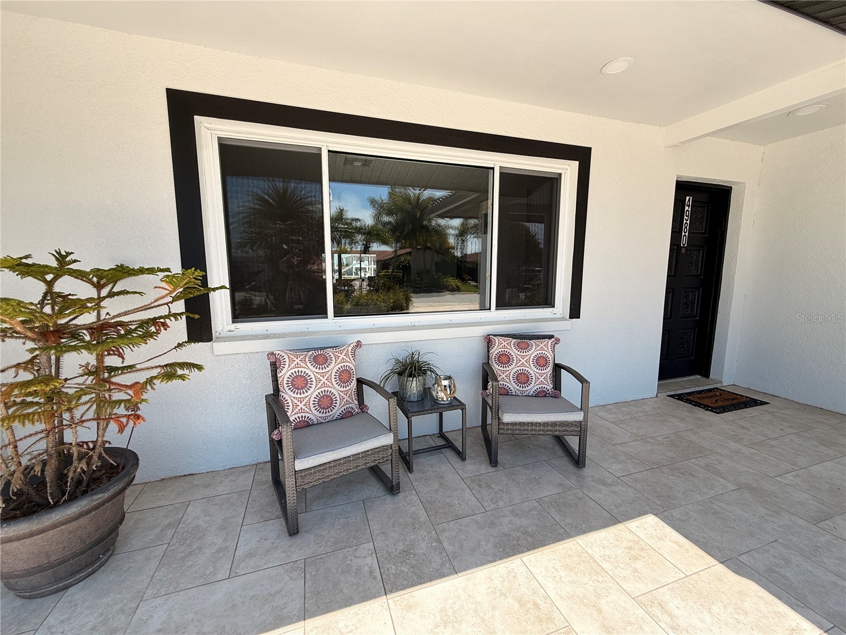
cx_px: 423
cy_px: 318
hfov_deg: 102.1
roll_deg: +0.7
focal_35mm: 14
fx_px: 342
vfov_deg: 85.7
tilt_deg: -7.7
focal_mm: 2.22
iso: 50
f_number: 2.2
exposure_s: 1/809
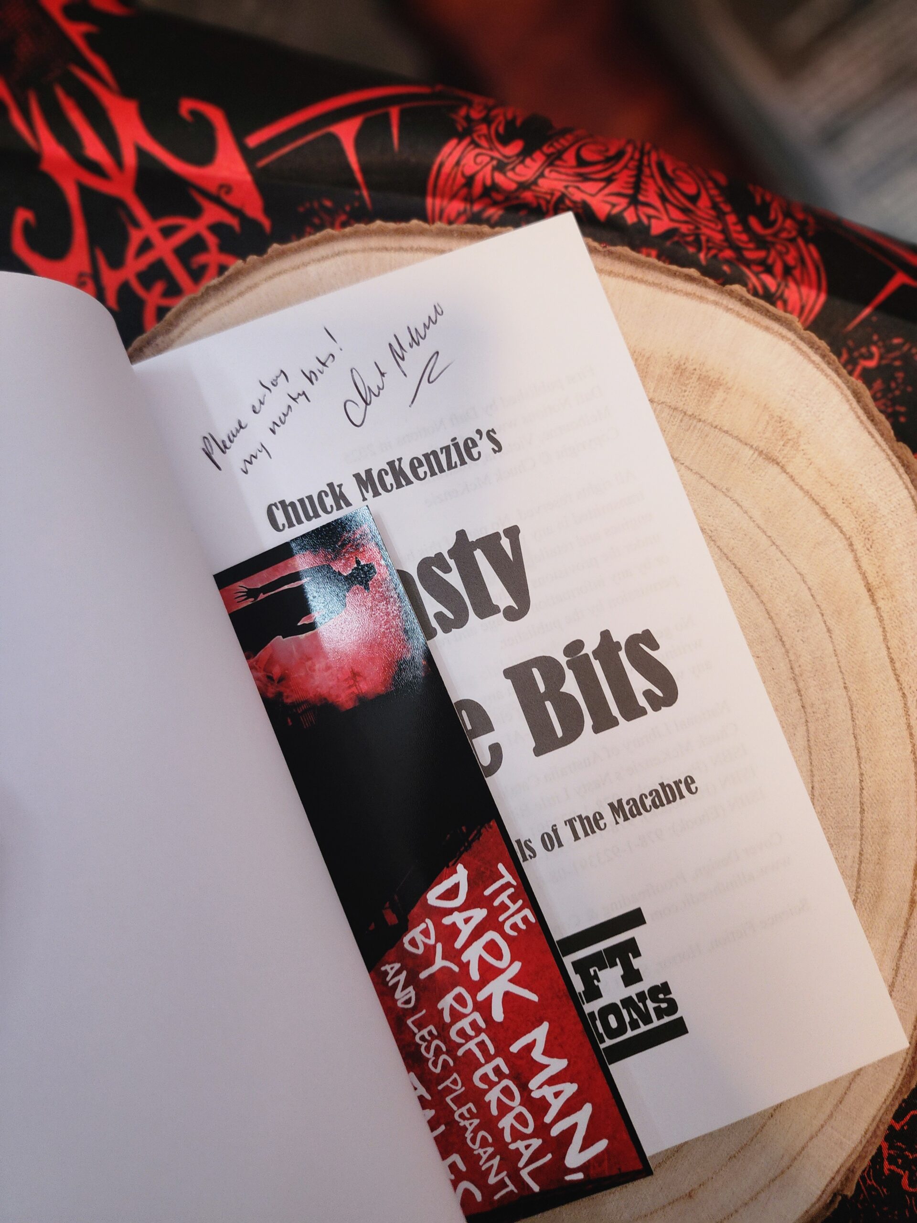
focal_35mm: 23
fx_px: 812
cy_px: 612
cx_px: 458
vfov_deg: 73.9
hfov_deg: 58.9
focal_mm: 6.4
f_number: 1.8
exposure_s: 1/33.3
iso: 400
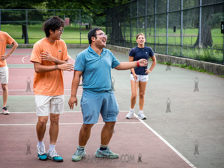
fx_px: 504
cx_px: 109
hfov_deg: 25.1
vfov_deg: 18.9
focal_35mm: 78
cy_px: 84
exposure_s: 1/640
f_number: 4.5
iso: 2500
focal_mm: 62
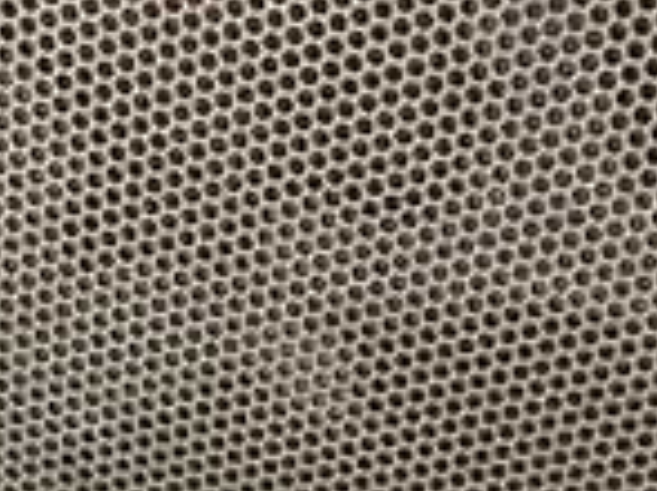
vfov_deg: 14.1
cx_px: 559
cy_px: 553
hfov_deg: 19.0
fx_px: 1934
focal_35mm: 102
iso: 100
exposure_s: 1/80
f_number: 2.8
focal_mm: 4.5
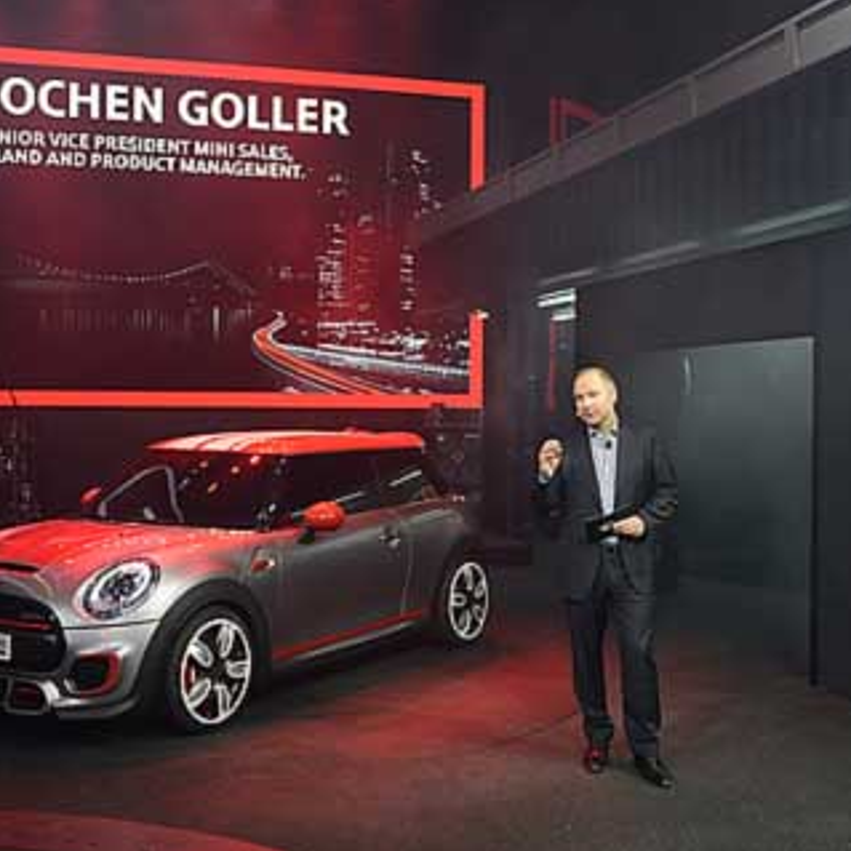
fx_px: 1224
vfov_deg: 38.3
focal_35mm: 44
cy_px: 421
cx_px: 387
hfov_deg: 38.3
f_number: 3.8
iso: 400
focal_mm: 34
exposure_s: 1/200
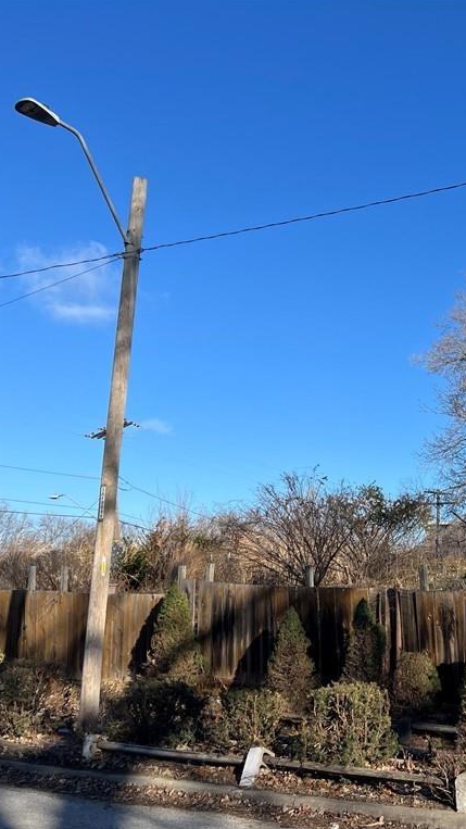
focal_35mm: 38
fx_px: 835
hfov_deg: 30.3
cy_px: 414
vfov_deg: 52.8
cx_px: 385
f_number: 1.5
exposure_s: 1/3831
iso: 50
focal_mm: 5.7
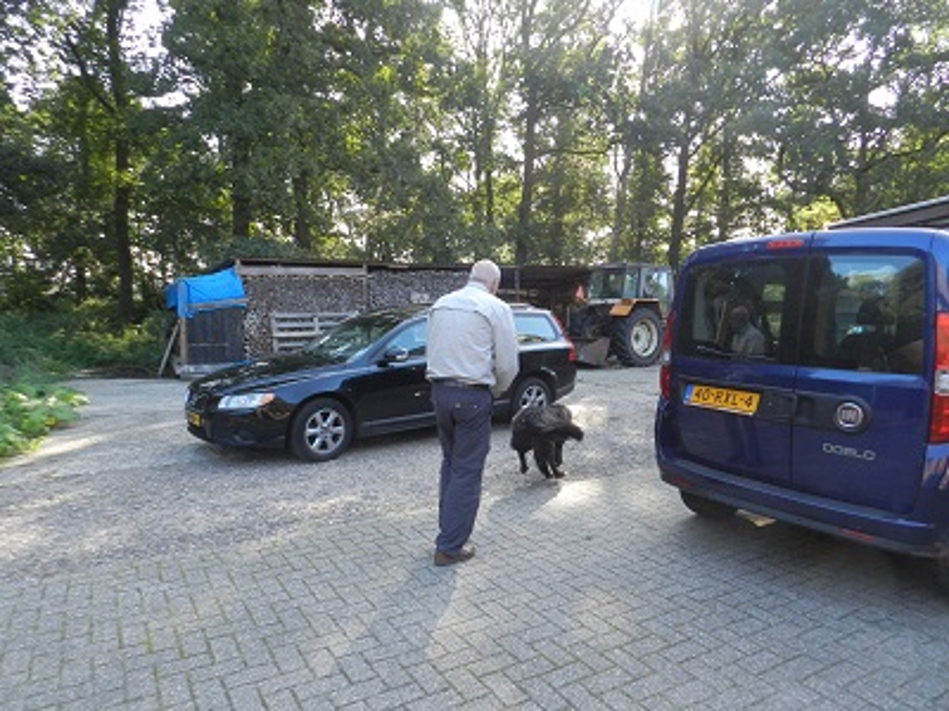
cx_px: 474
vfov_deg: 58.9
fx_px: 631
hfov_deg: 73.9
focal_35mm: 23
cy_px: 356
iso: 320
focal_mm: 4
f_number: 3.4
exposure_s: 1/250
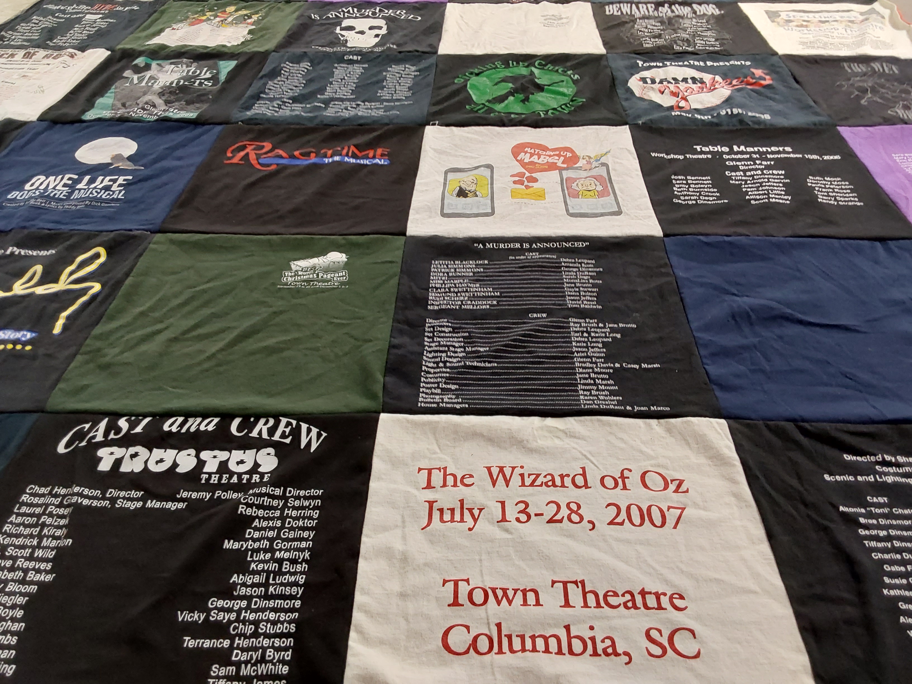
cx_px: 456
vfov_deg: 49.7
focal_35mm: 28
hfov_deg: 63.4
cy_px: 342
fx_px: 738
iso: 125
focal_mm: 2.91
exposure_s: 1/50
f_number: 1.9
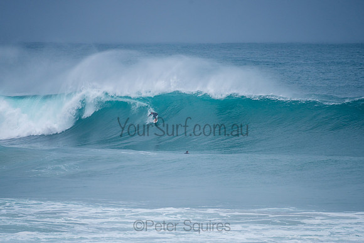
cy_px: 112
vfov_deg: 2.2
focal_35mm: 613
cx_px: 174
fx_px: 6201
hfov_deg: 3.4
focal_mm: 500
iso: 180
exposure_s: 1/1250
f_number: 5.6
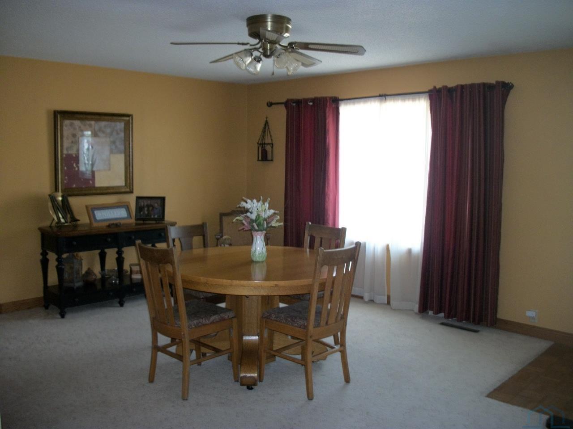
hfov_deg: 56.8
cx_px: 286
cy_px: 214
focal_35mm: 32
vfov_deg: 44.2
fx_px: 530
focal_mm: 5.7
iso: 160
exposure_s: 1/30
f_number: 2.9
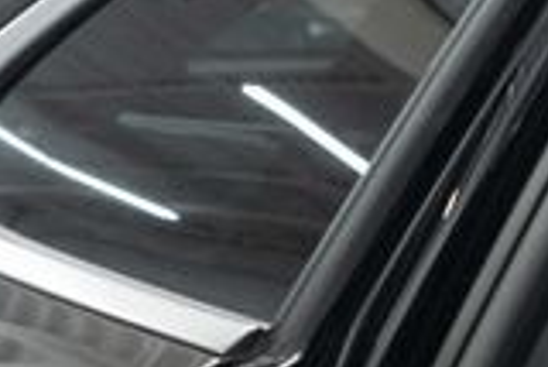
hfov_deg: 15.5
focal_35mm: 112
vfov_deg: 11.7
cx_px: 1010
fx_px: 1706
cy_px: 557
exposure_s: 1/50
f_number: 3.2
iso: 1250
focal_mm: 28
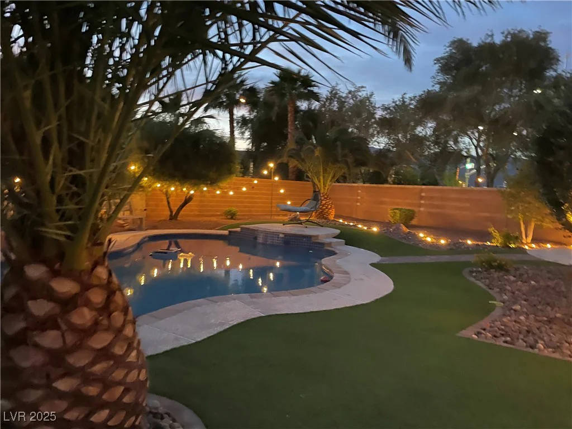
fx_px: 430
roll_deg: -4.9
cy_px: 214
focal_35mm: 26
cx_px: 286
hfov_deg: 67.3
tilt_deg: -4.0
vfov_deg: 53.1
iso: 1000
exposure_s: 1/24
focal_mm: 4.2
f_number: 1.6
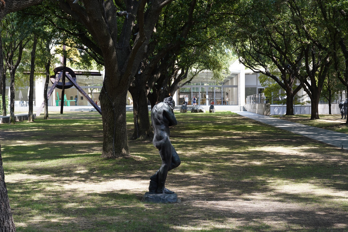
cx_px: 174
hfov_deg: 33.4
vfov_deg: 22.6
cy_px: 116
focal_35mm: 60
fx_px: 580
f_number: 8
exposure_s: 1/100
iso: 400
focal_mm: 60
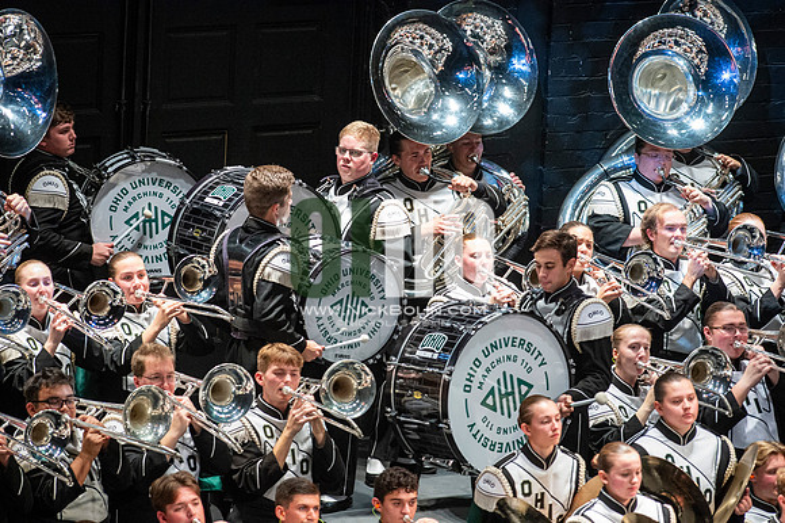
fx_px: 6538
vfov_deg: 4.6
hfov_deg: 6.9
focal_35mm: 300
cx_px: 392
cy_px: 262
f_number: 5.6
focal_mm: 300
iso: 5000
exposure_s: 1/400
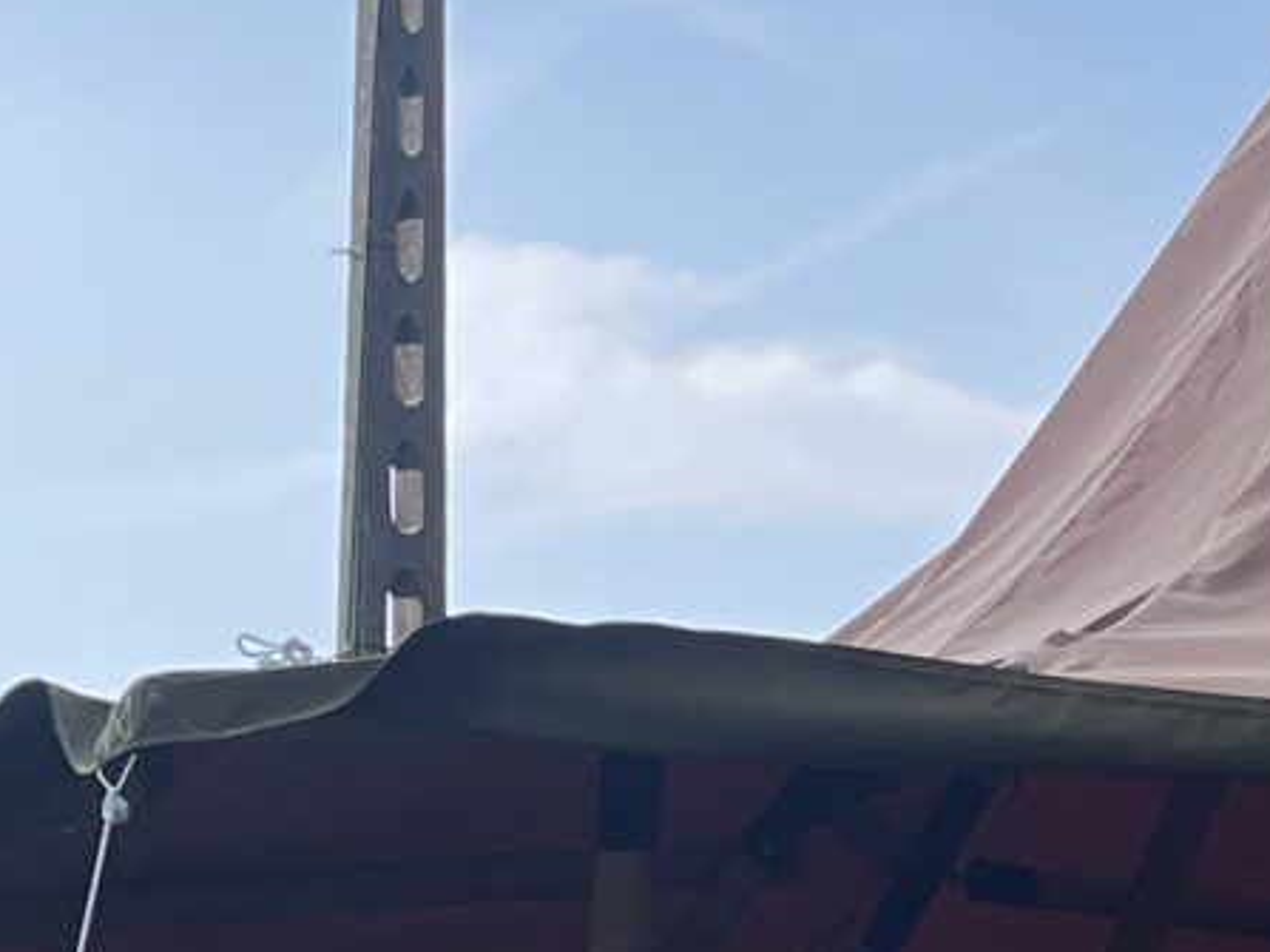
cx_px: 1492
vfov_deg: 10.0
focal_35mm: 149
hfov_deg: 12.9
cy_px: 514
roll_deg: -0.1
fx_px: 5465
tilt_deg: +14.1
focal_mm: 4.2
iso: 32
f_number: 1.6
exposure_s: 1/3125
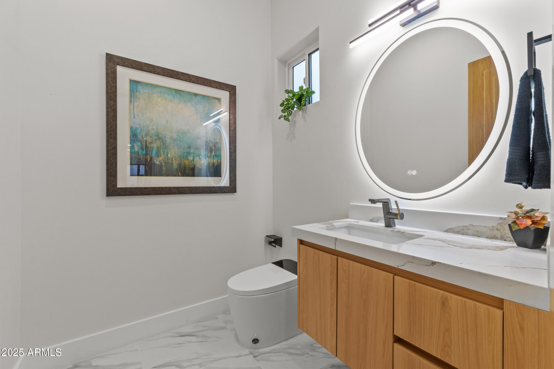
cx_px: 277
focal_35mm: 15
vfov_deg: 77.3
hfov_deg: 100.4
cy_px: 184
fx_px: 231
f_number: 9
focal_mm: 10
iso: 250
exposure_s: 1/2.5
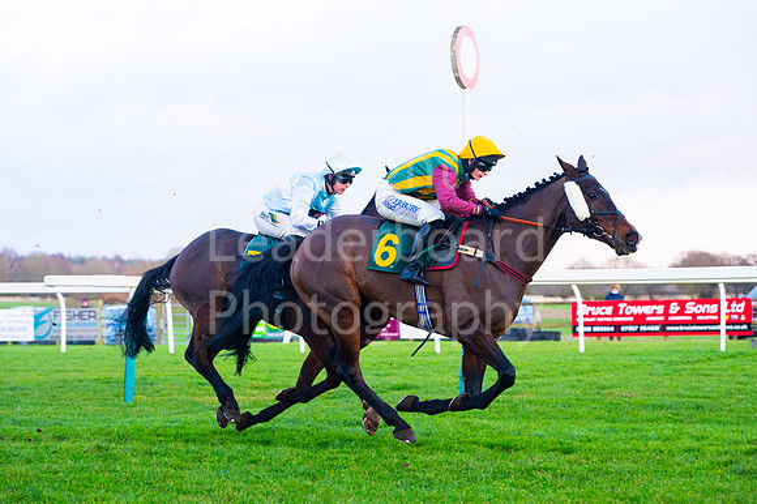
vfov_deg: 13.4
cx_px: 370
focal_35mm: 102
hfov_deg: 20.0
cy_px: 261
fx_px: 2145
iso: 1250
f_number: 3.5
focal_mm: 96
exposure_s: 1/1000
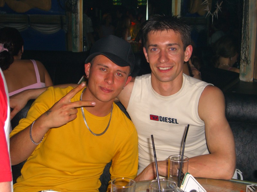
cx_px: 128
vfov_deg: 25.7
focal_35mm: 57
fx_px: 423
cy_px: 96
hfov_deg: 33.8
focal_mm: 11.8
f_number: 3.6
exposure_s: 1/60
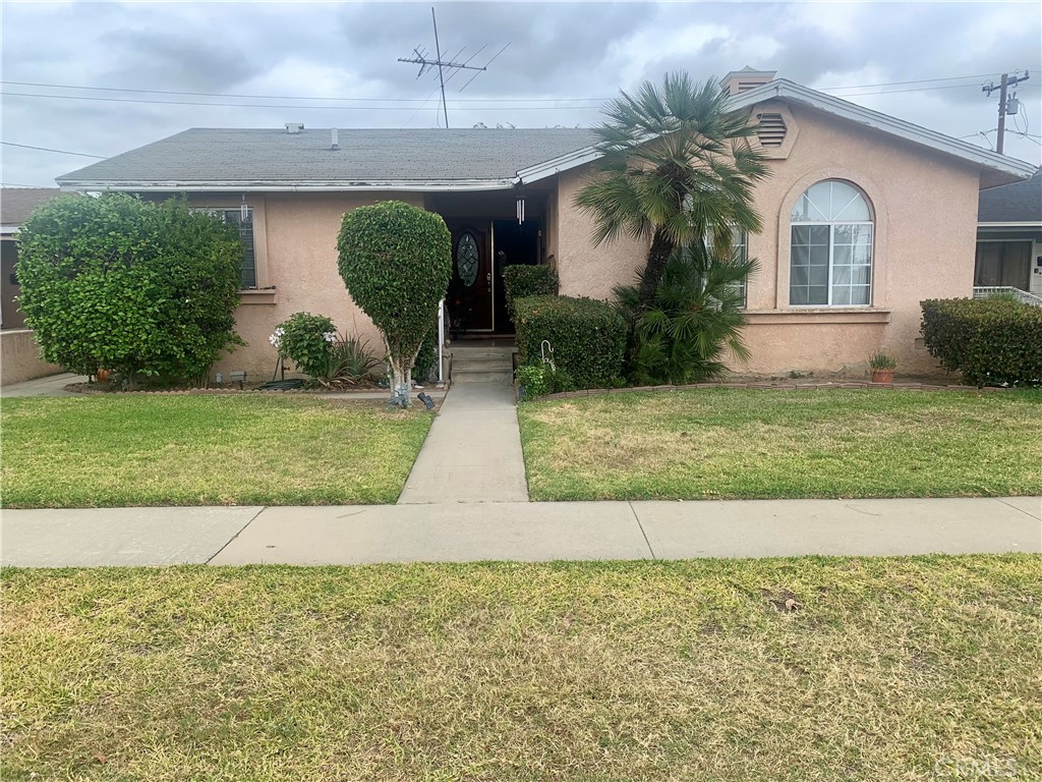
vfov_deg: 53.1
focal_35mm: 26
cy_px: 391
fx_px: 783
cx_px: 521
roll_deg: +0.5
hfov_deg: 67.3
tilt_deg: -3.3
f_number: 1.8
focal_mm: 4.25
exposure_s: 1/448
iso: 25
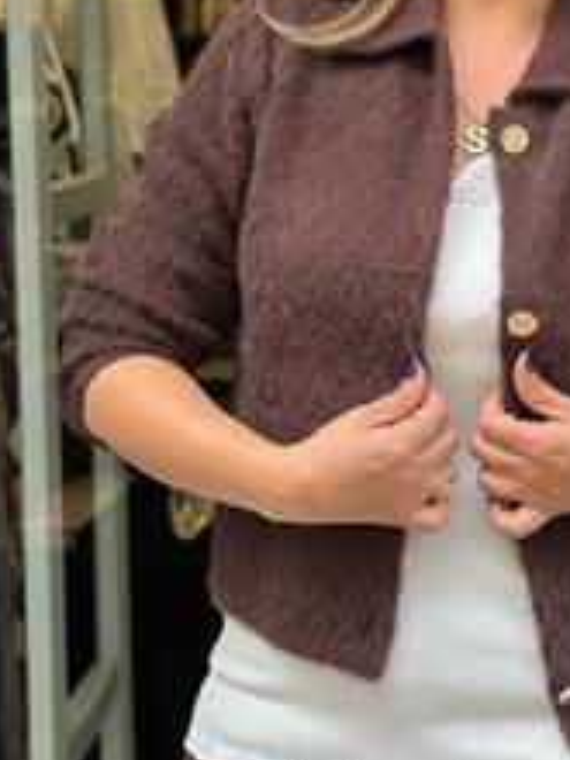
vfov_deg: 21.6
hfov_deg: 16.3
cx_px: 487
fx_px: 1976
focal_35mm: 90
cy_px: 174
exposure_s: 1/269
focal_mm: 6.86
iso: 80
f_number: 1.78
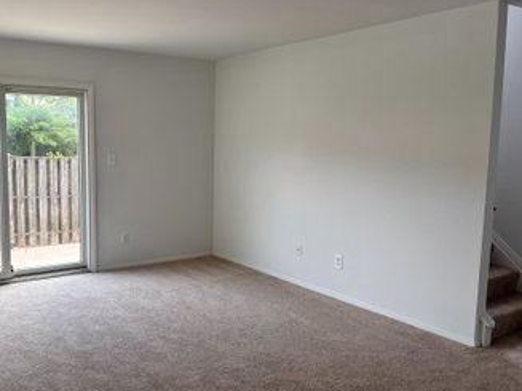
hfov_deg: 53.2
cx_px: 188
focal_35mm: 34
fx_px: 513
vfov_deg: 41.8
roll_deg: -0.7
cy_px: 198
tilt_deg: -6.9
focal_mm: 5.96
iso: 40
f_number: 1.6
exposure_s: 1/177
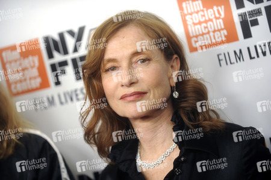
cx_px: 136
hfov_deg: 15.2
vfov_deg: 10.2
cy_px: 90
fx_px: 1016
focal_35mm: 135
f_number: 2.8
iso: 1600
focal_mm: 135
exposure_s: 1/250
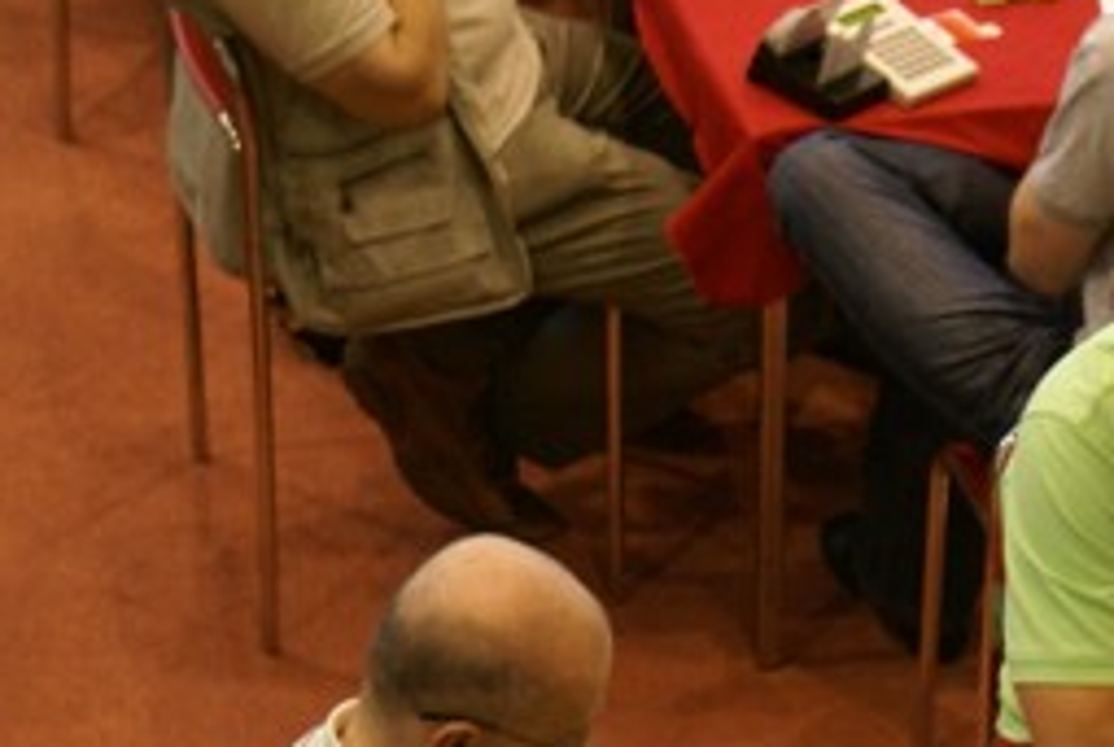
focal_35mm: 247
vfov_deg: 5.6
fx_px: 7657
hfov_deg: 8.2
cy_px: 826
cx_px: 1315
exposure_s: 1/25
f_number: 5.6
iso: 400
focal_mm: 60
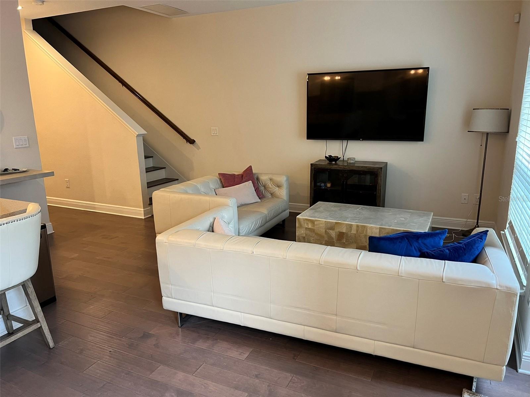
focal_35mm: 26
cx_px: 265
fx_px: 398
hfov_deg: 67.3
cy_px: 198
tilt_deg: -14.1
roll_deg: +0.9
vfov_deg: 53.1
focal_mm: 5.7
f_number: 1.5
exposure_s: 1/60
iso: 160
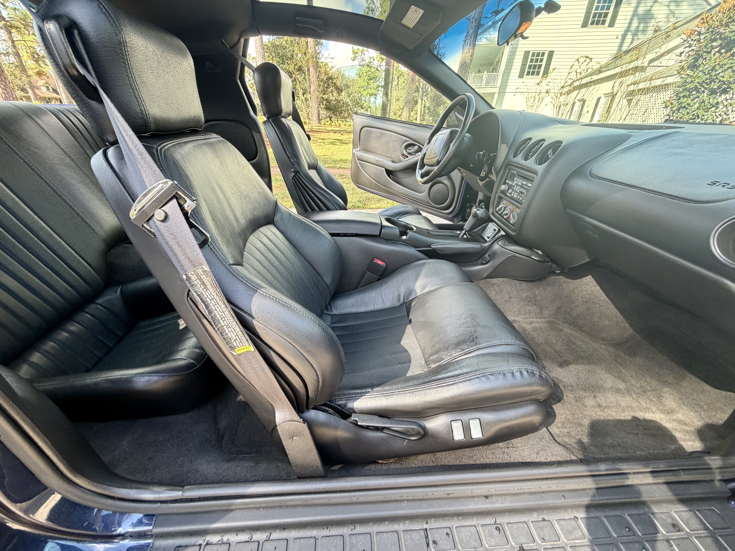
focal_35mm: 14
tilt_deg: -26.6
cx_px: 368
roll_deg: -2.1
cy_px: 276
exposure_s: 1/121
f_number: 2.2
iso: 160
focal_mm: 2.22
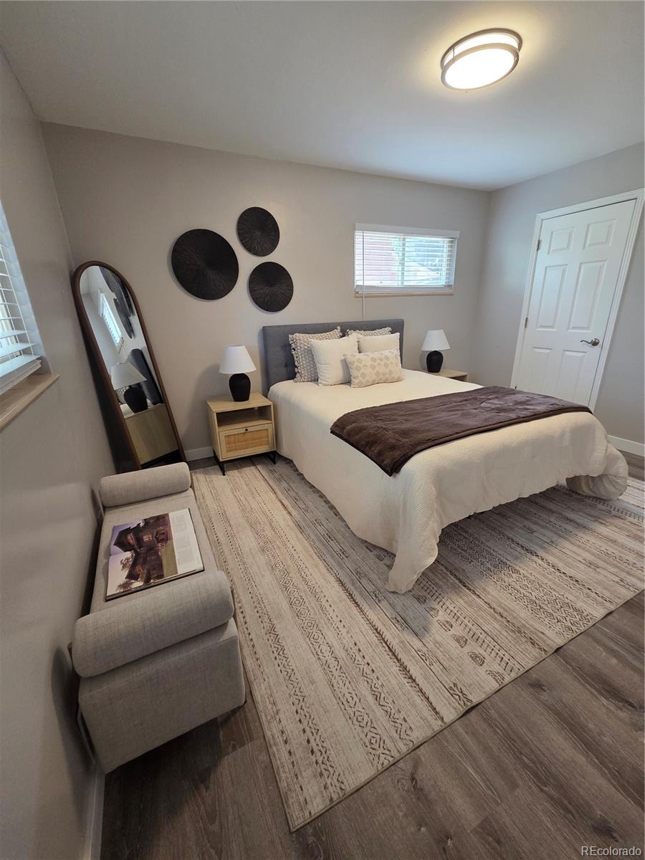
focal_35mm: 13
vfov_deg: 106.2
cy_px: 430
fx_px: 323
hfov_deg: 89.9
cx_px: 322
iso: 200
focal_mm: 2.2
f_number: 2.2
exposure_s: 1/60
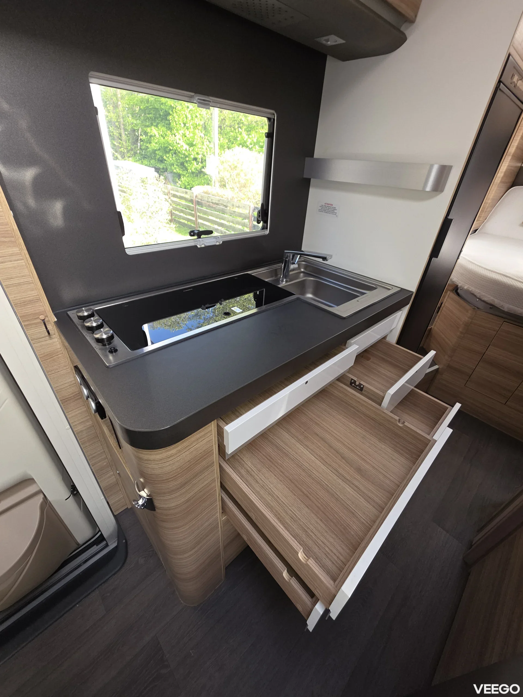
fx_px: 262
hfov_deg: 89.9
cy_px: 348
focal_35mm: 13
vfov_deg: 106.2
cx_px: 262
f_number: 1.9
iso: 32
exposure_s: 1/50
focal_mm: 2.2
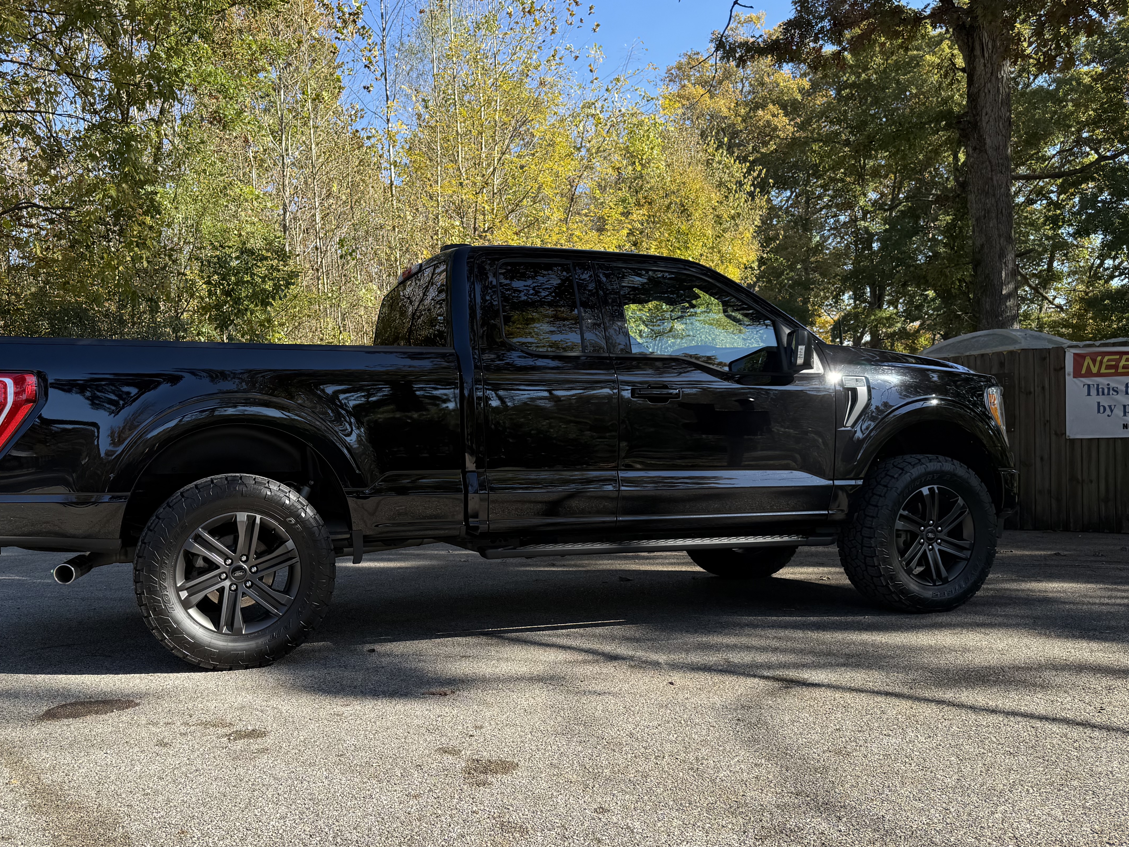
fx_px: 1044
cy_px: 470
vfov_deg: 44.1
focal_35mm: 32
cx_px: 451
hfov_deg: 56.4
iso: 80
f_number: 1.78
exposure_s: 1/1493
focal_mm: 6.76
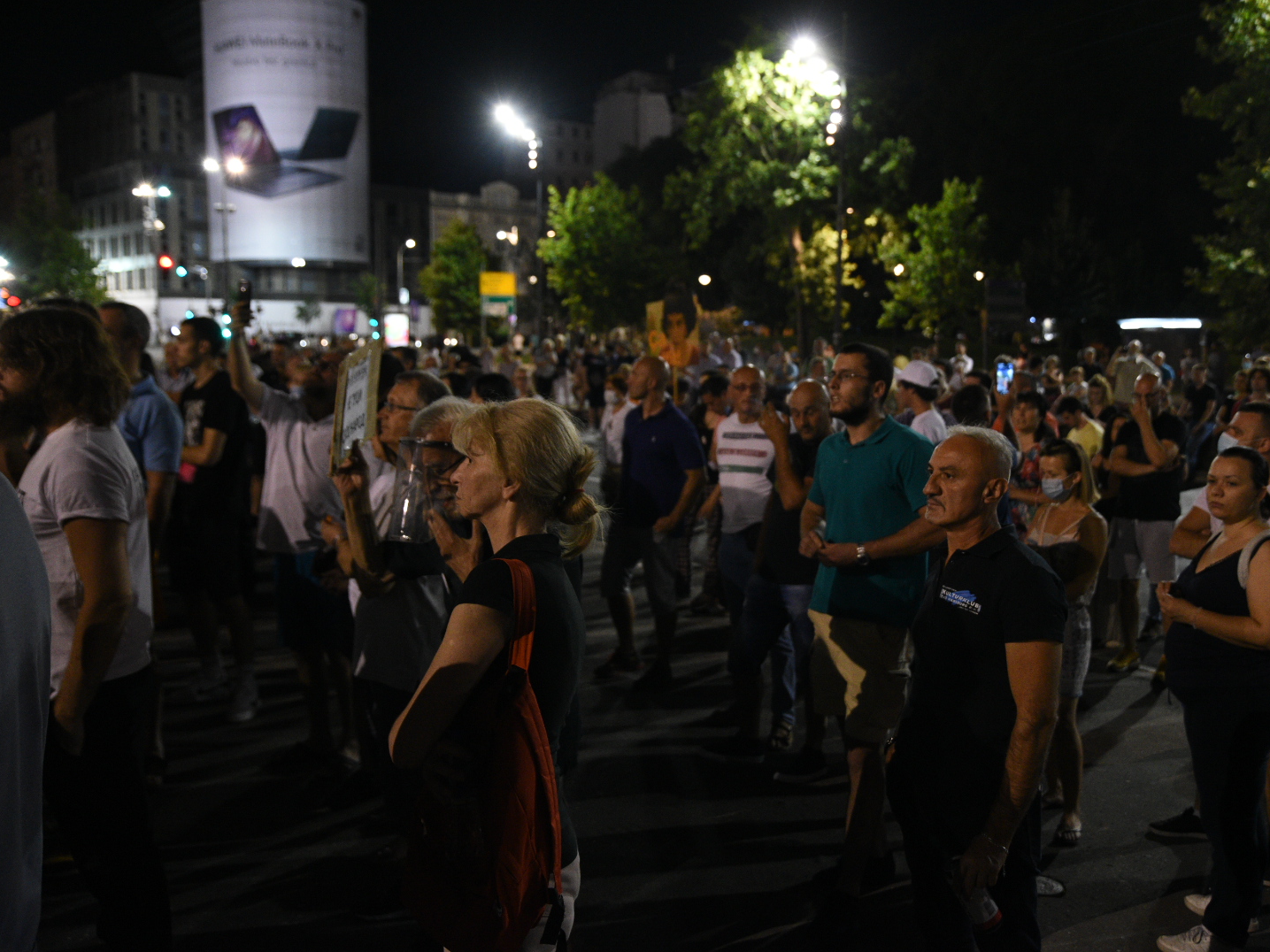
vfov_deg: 37.7
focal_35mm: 38
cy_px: 477
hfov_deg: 48.9
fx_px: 1394
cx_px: 709
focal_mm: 35
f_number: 4
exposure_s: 1/60
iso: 3200
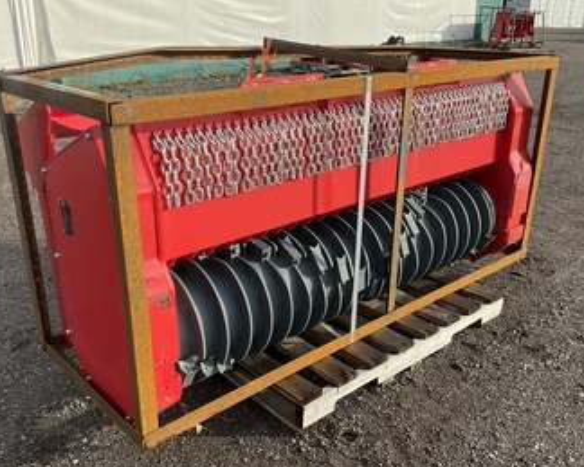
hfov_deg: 51.5
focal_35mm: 35
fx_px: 605
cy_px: 240
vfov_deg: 42.2
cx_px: 281
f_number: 1.8
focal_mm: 3
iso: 25
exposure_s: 1/759
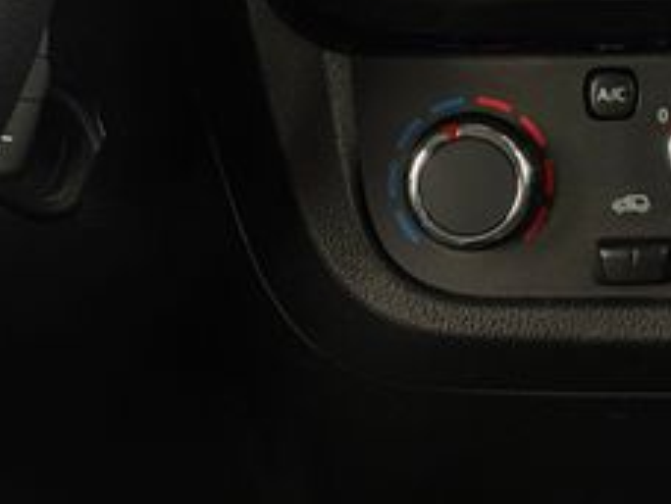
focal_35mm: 162
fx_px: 3140
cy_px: -312
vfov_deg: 8.9
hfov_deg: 12.0
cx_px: 742
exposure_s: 1/40
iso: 200
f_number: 1.78
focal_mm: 6.76
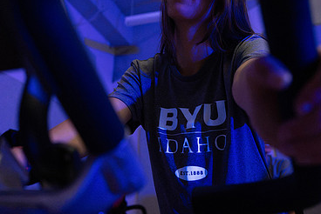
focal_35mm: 41
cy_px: 64
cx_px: 163
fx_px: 366
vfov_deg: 32.3
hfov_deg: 47.4
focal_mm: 24
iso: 6400
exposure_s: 1/160
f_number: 2.8
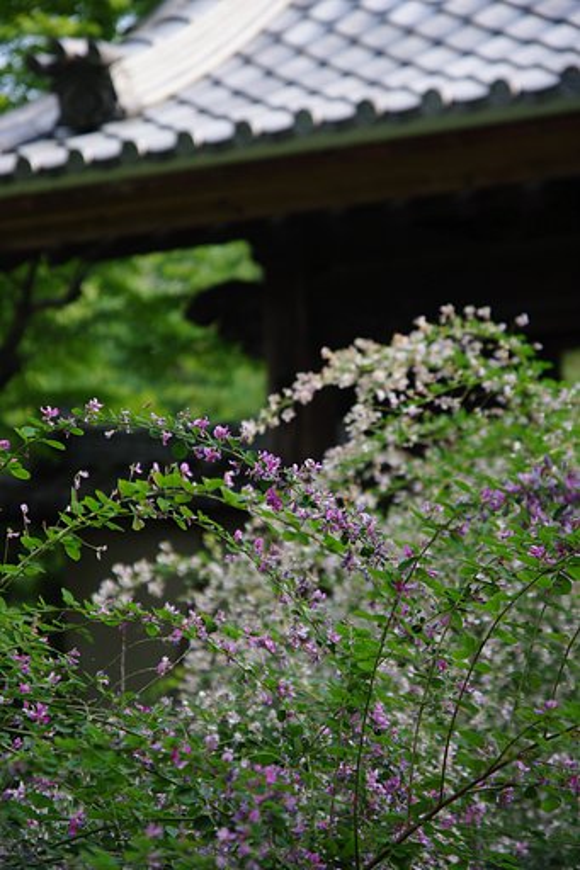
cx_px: 290
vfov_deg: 19.5
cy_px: 435
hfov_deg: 13.0
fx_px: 2539
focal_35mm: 105
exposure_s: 1/100
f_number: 4.5
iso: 200
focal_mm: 70
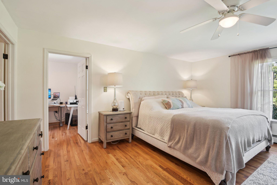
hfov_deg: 96.7
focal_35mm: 16
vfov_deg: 73.8
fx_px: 123
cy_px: 92
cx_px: 138
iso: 400
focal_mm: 16
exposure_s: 1/13
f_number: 8
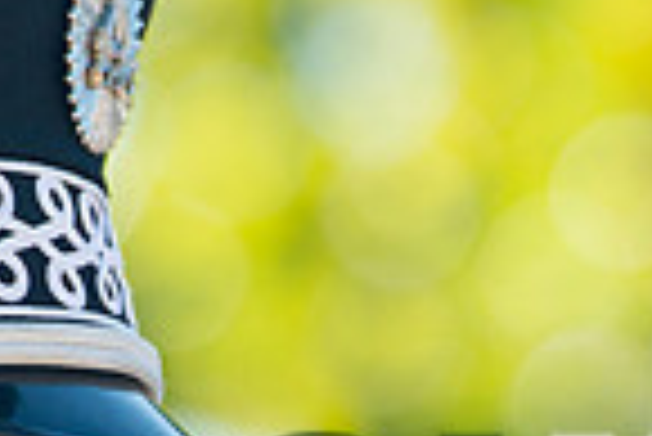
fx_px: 14485
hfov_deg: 2.6
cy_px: 643
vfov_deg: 1.7
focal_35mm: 799
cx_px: 576
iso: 200
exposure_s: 1/1000
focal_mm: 200
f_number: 4.5
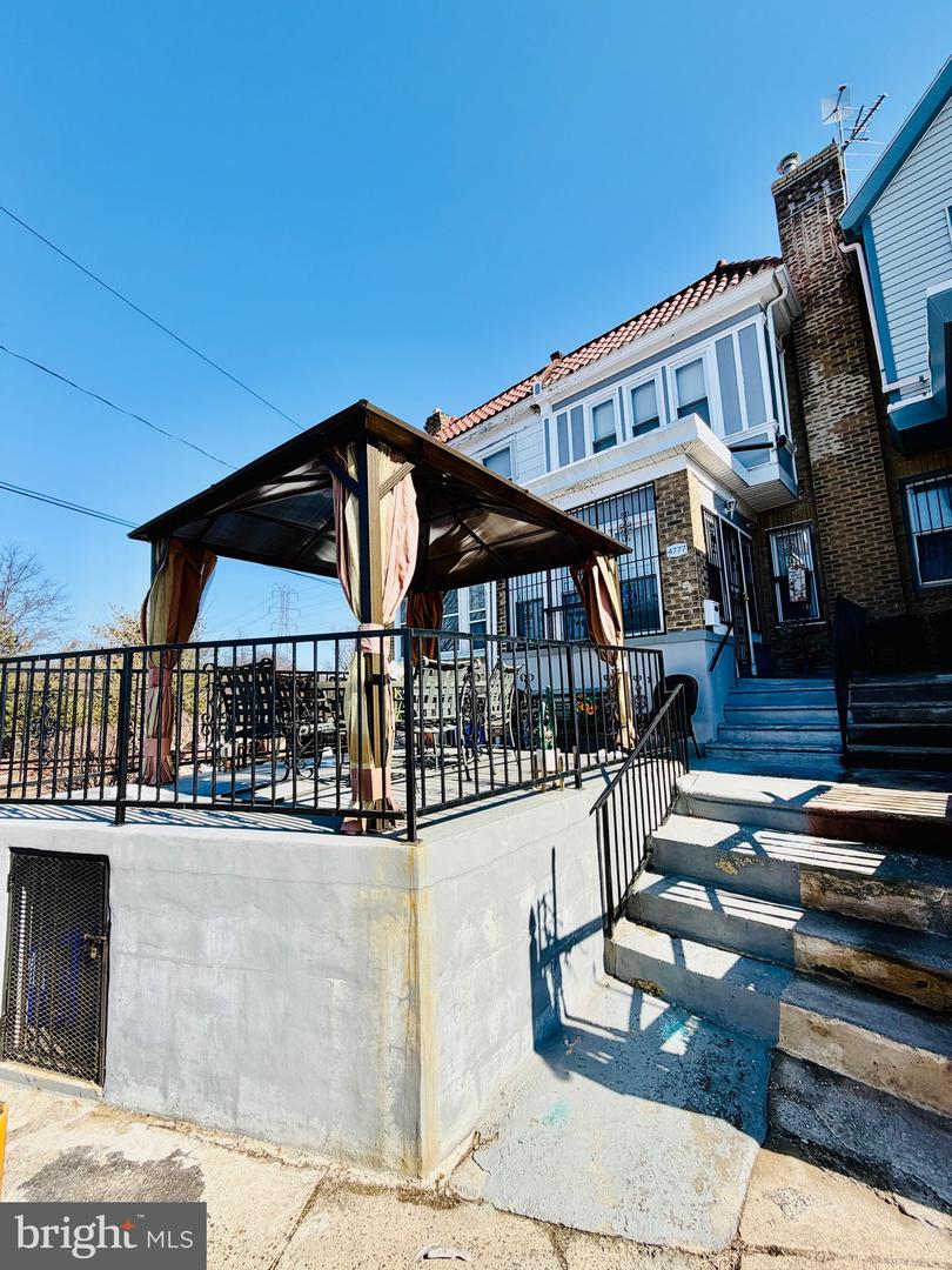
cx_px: 476
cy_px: 635
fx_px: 513
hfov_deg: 85.7
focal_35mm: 14
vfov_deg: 102.1
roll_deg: +2.3
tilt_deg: +7.7
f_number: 2.2
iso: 25
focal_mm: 2.22
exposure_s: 1/770
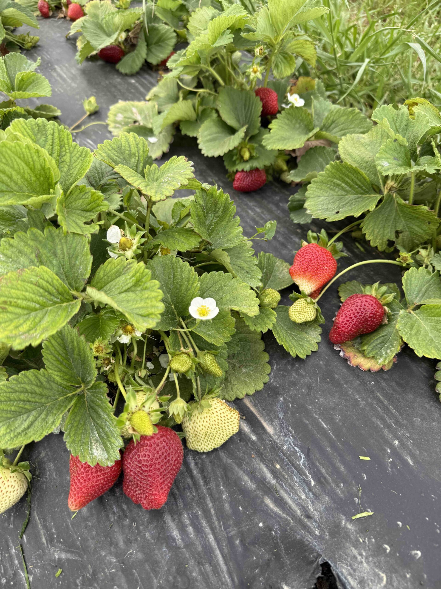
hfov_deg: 56.8
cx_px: 220
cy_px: 294
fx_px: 408
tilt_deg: -51.1
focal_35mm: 24
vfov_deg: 71.6
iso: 80
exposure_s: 1/514
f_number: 1.78
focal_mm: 6.76
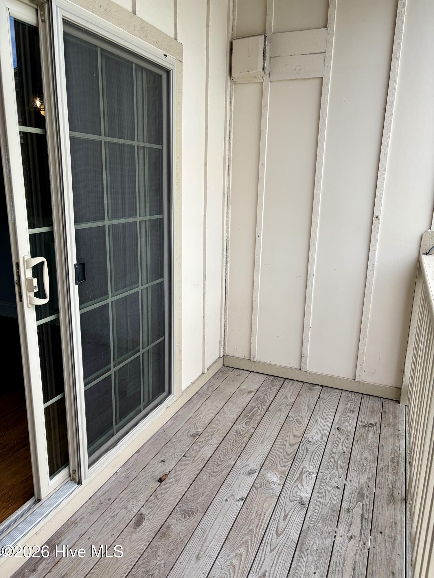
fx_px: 435
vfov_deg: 67.3
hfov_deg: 53.1
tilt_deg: -13.7
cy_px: 289
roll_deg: -1.3
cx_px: 217
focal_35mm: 26
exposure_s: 1/907
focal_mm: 5.96
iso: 50
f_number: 1.6
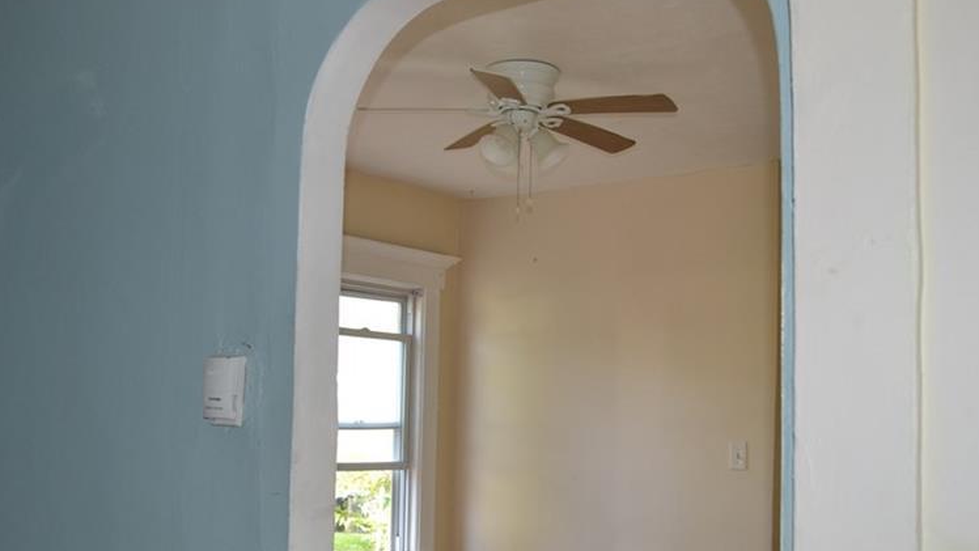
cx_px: 433
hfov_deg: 47.3
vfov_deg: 27.6
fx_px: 1116
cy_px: 351
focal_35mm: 43
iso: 400
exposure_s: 1/60
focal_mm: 20
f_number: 4
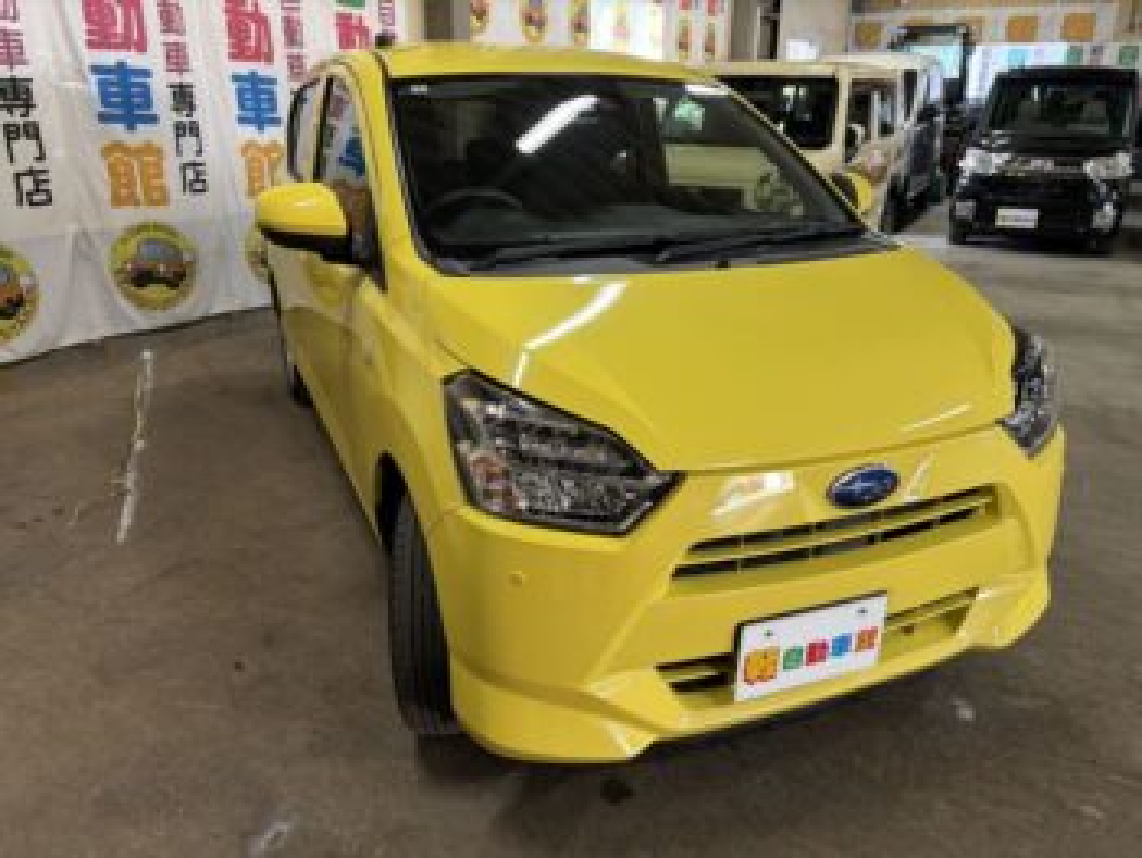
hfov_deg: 67.3
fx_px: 858
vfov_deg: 53.1
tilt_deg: -20.3
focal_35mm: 26
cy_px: 429
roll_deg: -0.7
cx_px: 571
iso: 160
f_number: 1.6
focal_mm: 5.96
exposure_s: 1/50
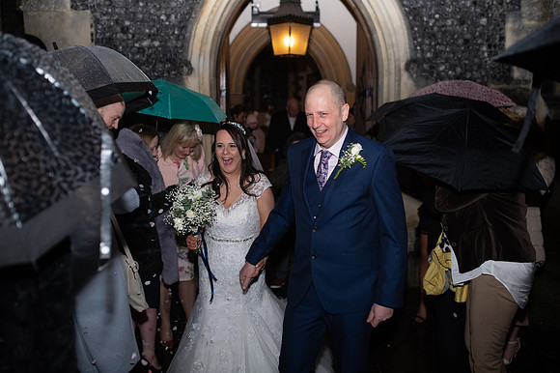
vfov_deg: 37.8
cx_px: 280
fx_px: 544
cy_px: 186
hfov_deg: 54.5
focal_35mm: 35
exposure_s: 1/400
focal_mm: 35
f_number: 2.5
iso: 640
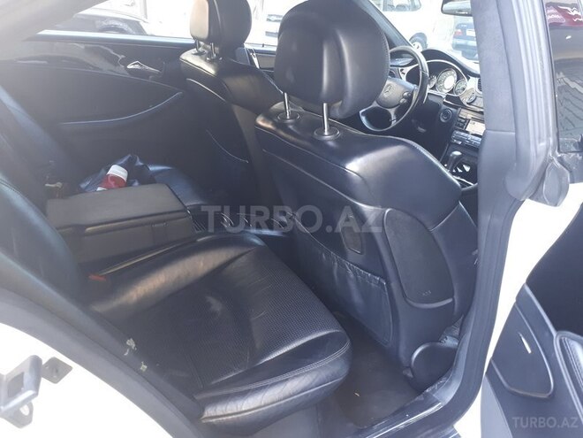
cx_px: 292
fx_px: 455
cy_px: 219
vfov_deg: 51.4
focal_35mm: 27
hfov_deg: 65.3
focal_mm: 3.6
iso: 200
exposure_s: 1/33
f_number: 1.9
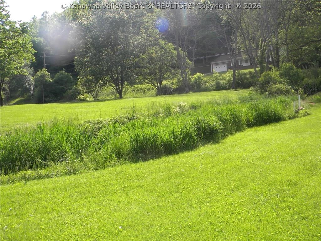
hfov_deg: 51.4
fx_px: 334
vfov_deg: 39.7
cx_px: 160
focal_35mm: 36
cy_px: 120
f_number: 3.7
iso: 80
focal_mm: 6.4
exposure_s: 1/371
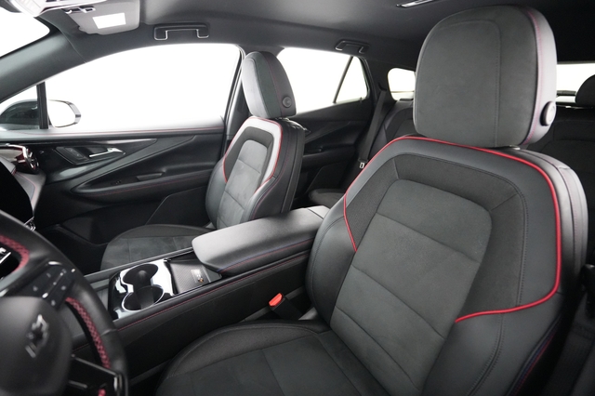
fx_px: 281
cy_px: 198
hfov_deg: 93.3
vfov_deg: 70.4
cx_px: 298
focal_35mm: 17
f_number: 2.8
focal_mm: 17
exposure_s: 1/40
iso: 12800
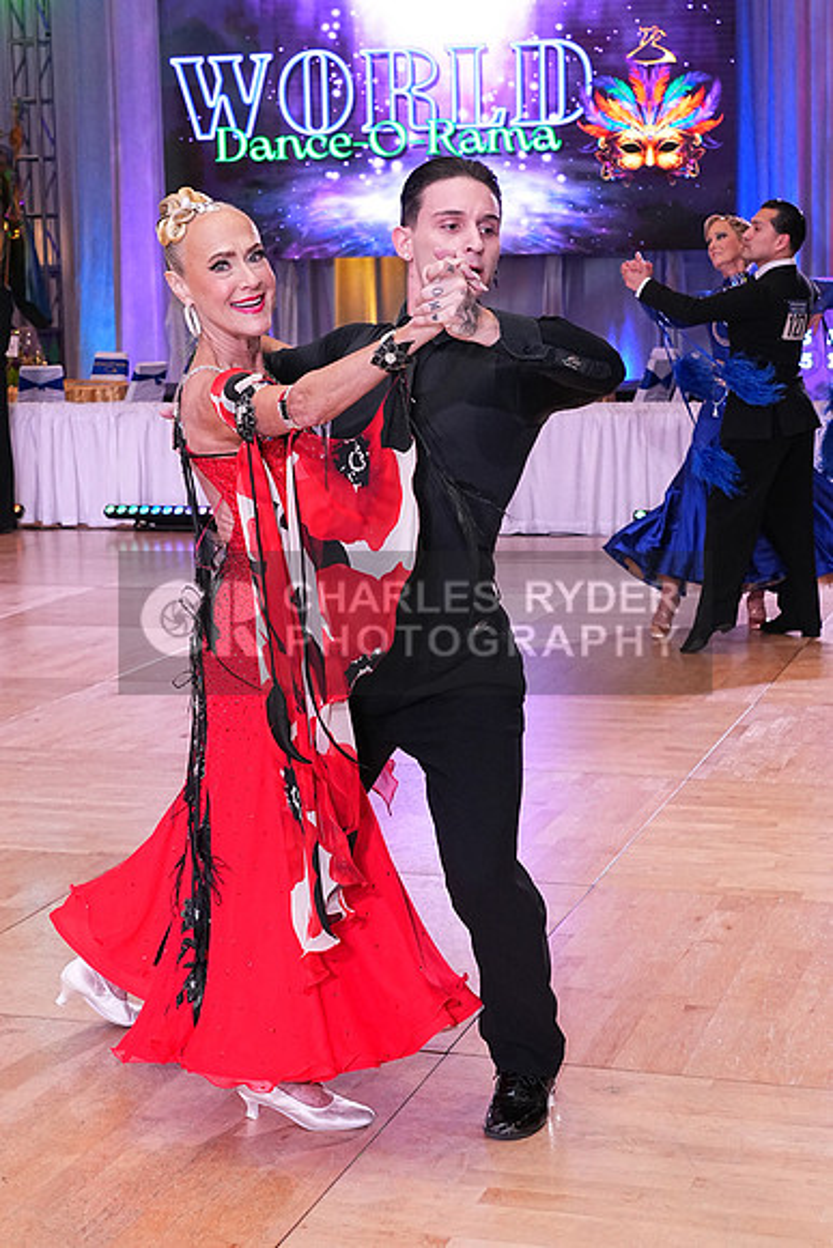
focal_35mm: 60
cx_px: 416
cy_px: 624
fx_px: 2081
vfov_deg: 33.4
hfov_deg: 22.6
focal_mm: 40
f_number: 7.1
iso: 2500
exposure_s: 1/250
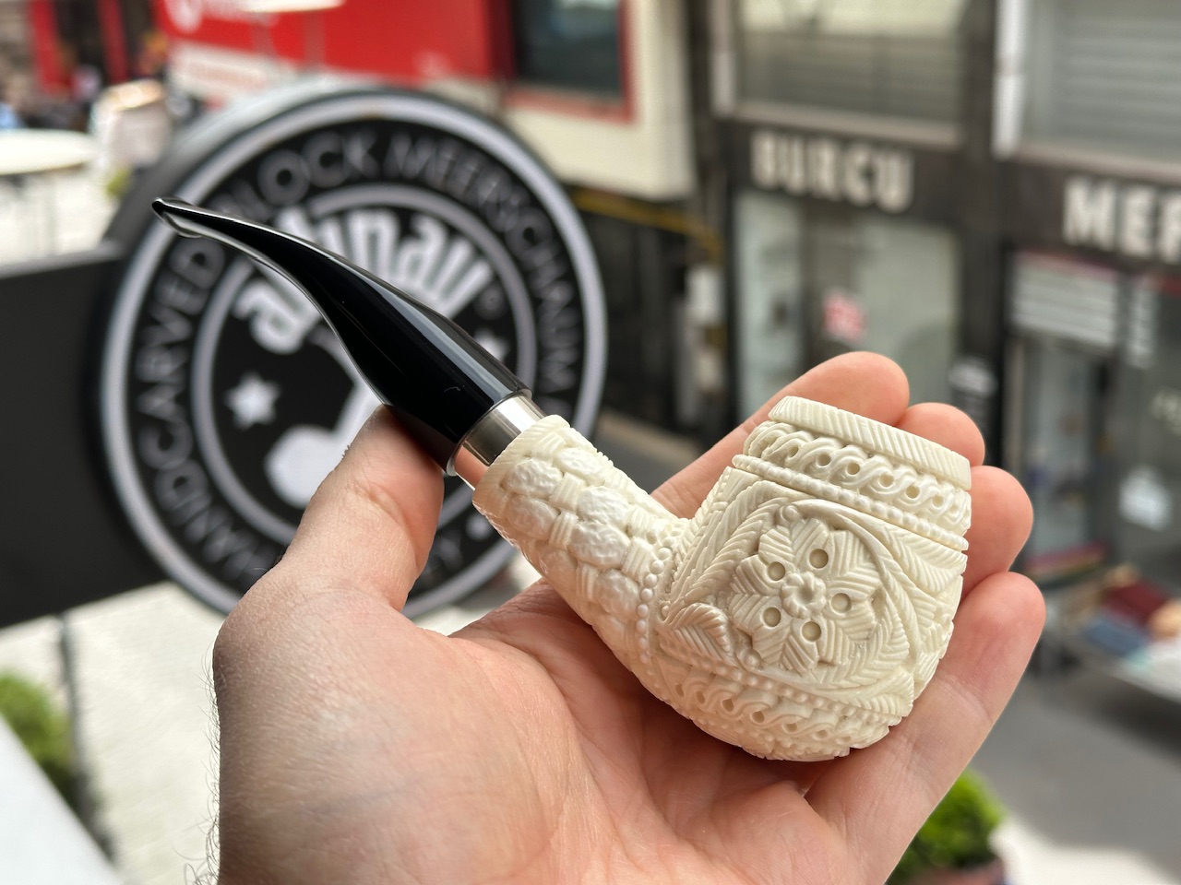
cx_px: 590
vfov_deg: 30.3
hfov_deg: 39.7
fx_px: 1638
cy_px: 442
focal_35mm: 48
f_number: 1.78
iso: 64
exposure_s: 1/1497
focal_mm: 6.86
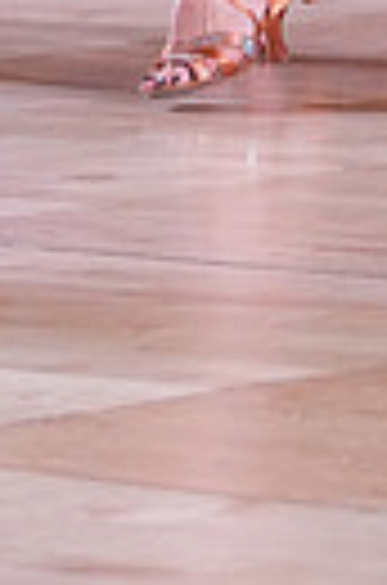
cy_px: -716
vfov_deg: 3.2
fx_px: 10375
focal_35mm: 640
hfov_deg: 2.1
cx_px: -119
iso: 3200
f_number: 4
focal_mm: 143
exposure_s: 1/400
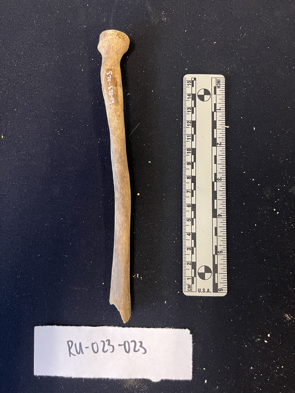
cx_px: 148
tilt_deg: -83.9
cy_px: 196
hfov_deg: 53.1
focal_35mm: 26
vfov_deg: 67.3
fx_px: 295
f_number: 1.6
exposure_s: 1/40
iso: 500
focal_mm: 5.1
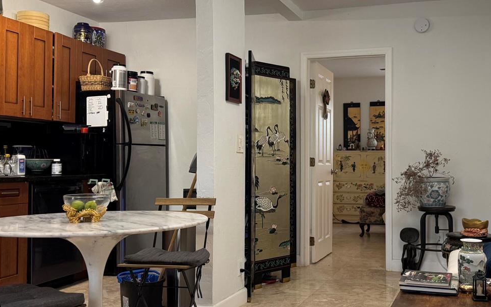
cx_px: 311
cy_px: 142
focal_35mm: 42
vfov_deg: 30.5
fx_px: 562
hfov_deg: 46.7
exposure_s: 1/88
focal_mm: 6.76
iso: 200
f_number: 1.78
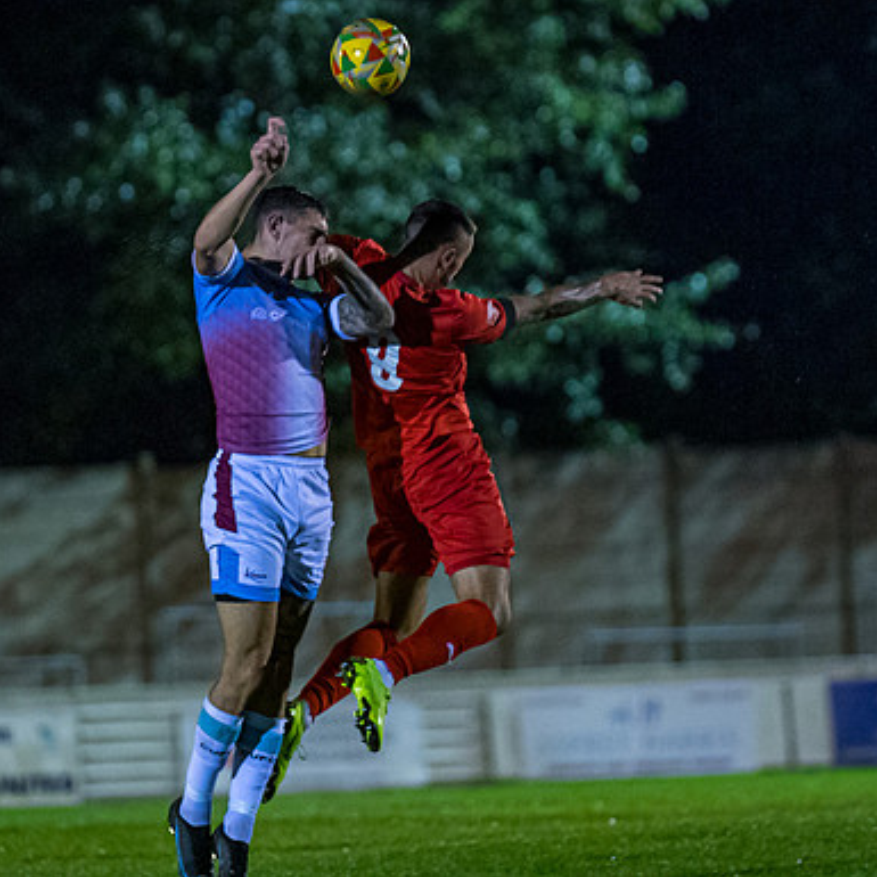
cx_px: 326
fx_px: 9918
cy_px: 438
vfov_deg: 5.1
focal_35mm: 346
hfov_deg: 5.1
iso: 5000
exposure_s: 1/1000
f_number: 2.8
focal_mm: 180
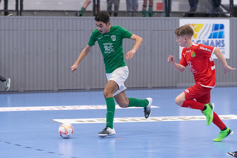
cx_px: 118
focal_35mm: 164
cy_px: 79
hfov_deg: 12.6
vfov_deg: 8.4
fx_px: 1077
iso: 3600
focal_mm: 100
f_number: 3.2
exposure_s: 1/400
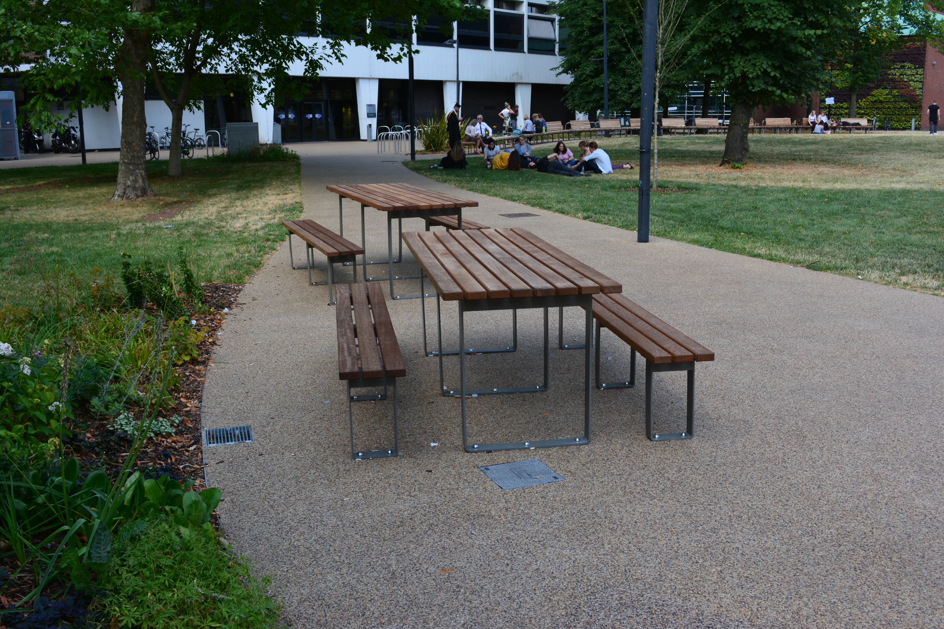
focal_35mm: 39
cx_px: 472
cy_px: 314
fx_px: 1023
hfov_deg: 49.6
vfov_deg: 34.2
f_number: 10
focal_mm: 26
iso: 400
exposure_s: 1/200
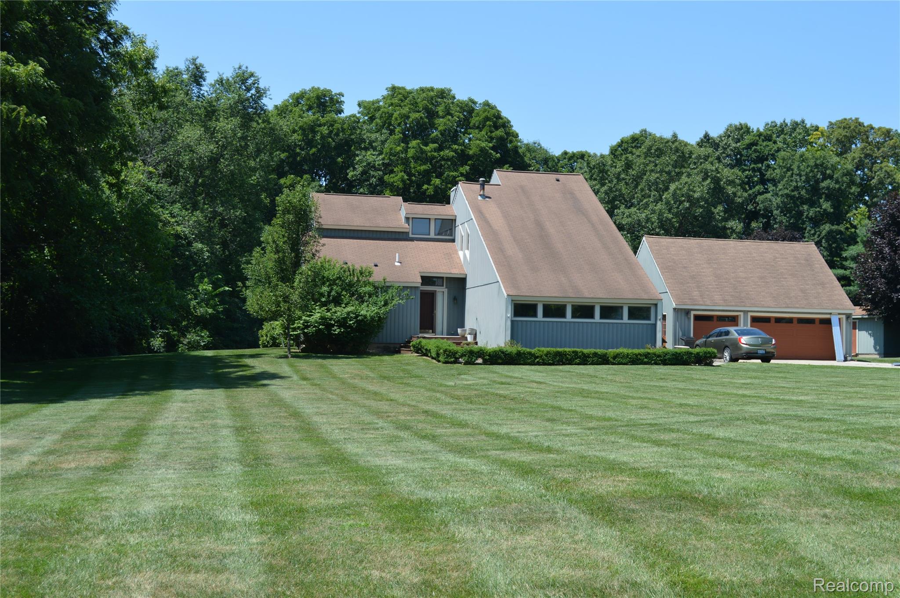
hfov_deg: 41.2
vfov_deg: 28.0
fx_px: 1199
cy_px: 299
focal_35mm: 48
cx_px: 450
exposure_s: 1/200
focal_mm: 32
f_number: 7.1
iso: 100
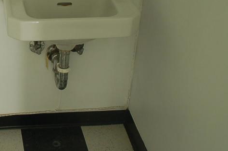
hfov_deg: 24.0
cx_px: 0
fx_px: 513
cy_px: 47
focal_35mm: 81
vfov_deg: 16.8
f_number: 5
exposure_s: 1/100
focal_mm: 25
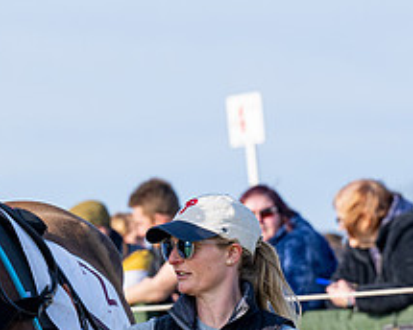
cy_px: 273
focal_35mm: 456
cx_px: 98
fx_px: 5574
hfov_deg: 4.2
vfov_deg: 3.4
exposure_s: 1/1250
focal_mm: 135
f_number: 4.5
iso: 200
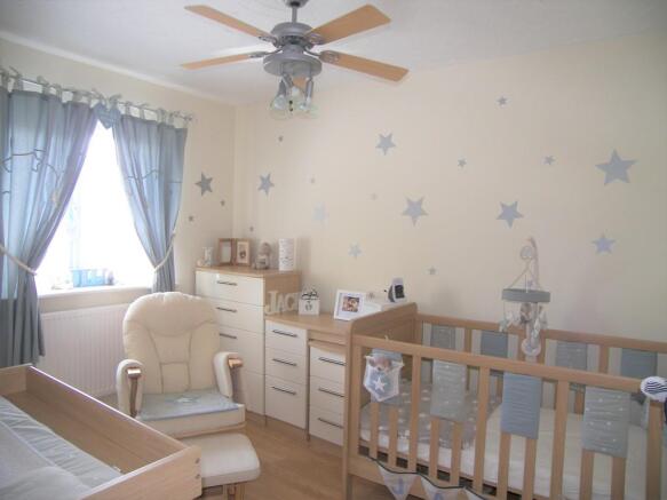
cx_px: 334
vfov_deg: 53.0
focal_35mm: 26
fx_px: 501
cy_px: 250
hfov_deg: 67.3
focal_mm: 5.4
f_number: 2.8
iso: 100
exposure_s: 1/30
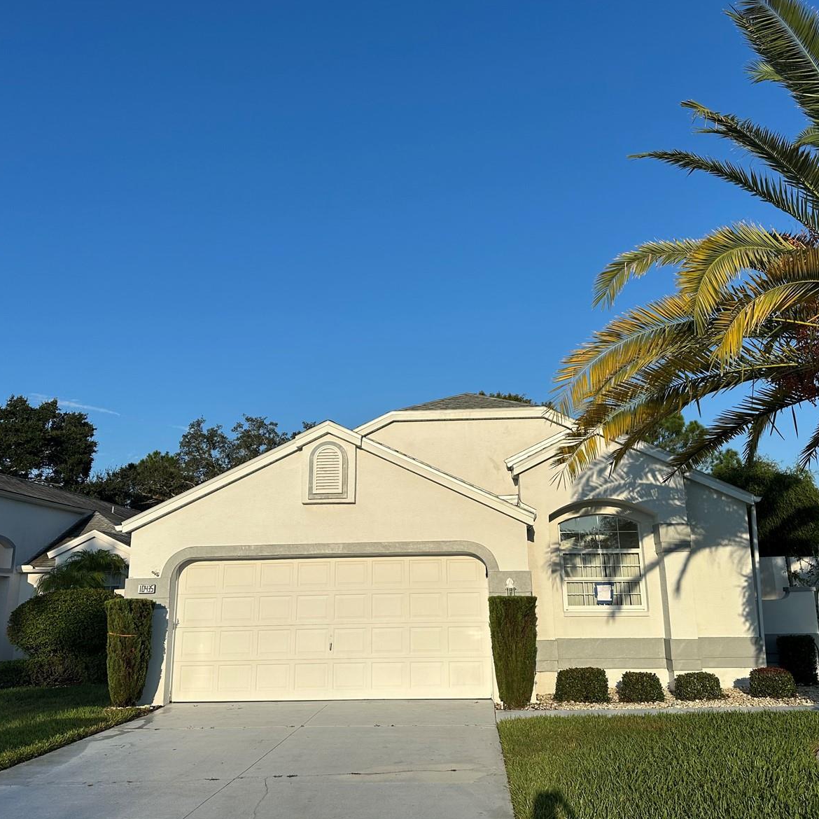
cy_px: 407
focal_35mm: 29
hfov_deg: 55.6
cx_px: 429
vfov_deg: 55.6
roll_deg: +0.9
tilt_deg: +13.0
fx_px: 776
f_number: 1.78
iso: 80
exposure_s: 1/7042
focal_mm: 6.86
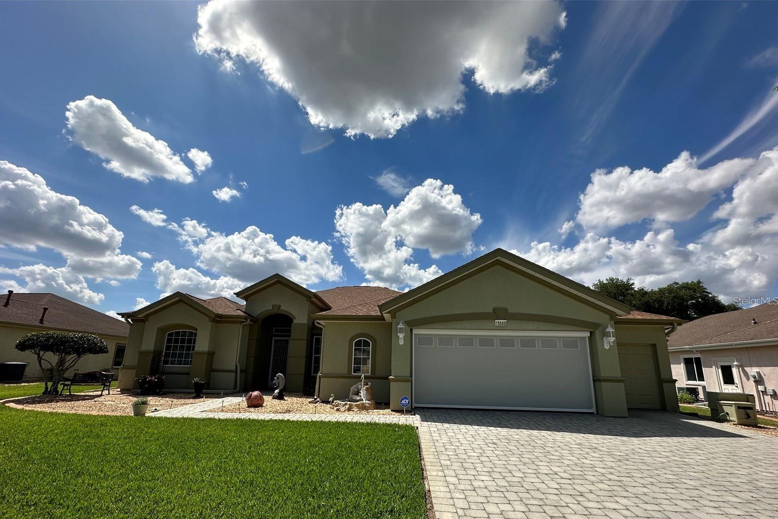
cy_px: 300
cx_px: 380
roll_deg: -2.5
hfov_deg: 100.4
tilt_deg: +11.2
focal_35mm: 15
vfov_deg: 76.8
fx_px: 324
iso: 40
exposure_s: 1/3610
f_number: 2.2
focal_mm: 2.22
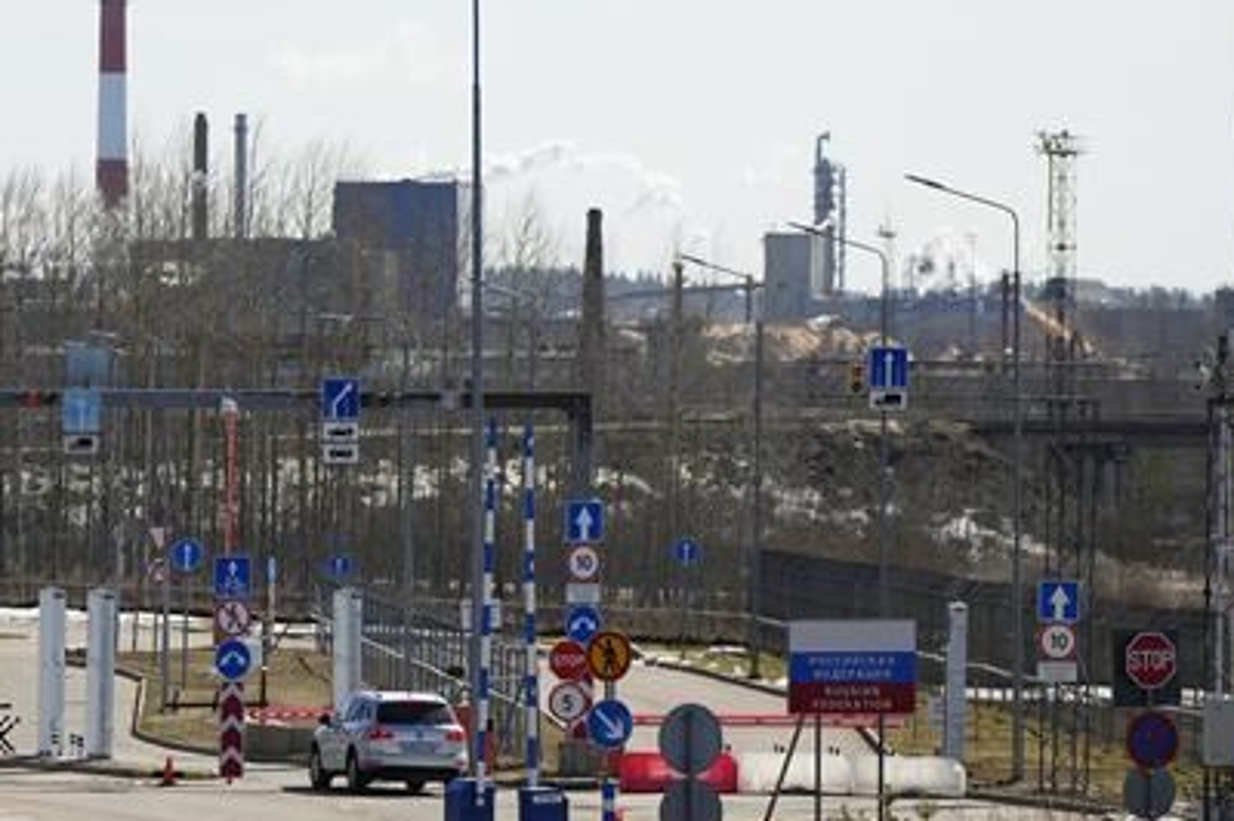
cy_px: 461
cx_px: 352
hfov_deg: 7.6
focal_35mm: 270
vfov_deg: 5.1
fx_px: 9247
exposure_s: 1/2500
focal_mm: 166
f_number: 5.6
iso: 320
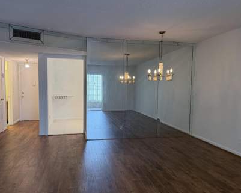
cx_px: 115
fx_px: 200
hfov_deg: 62.2
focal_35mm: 28
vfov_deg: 51.5
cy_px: 102
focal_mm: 6.76
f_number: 1.78
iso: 250
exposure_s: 1/120
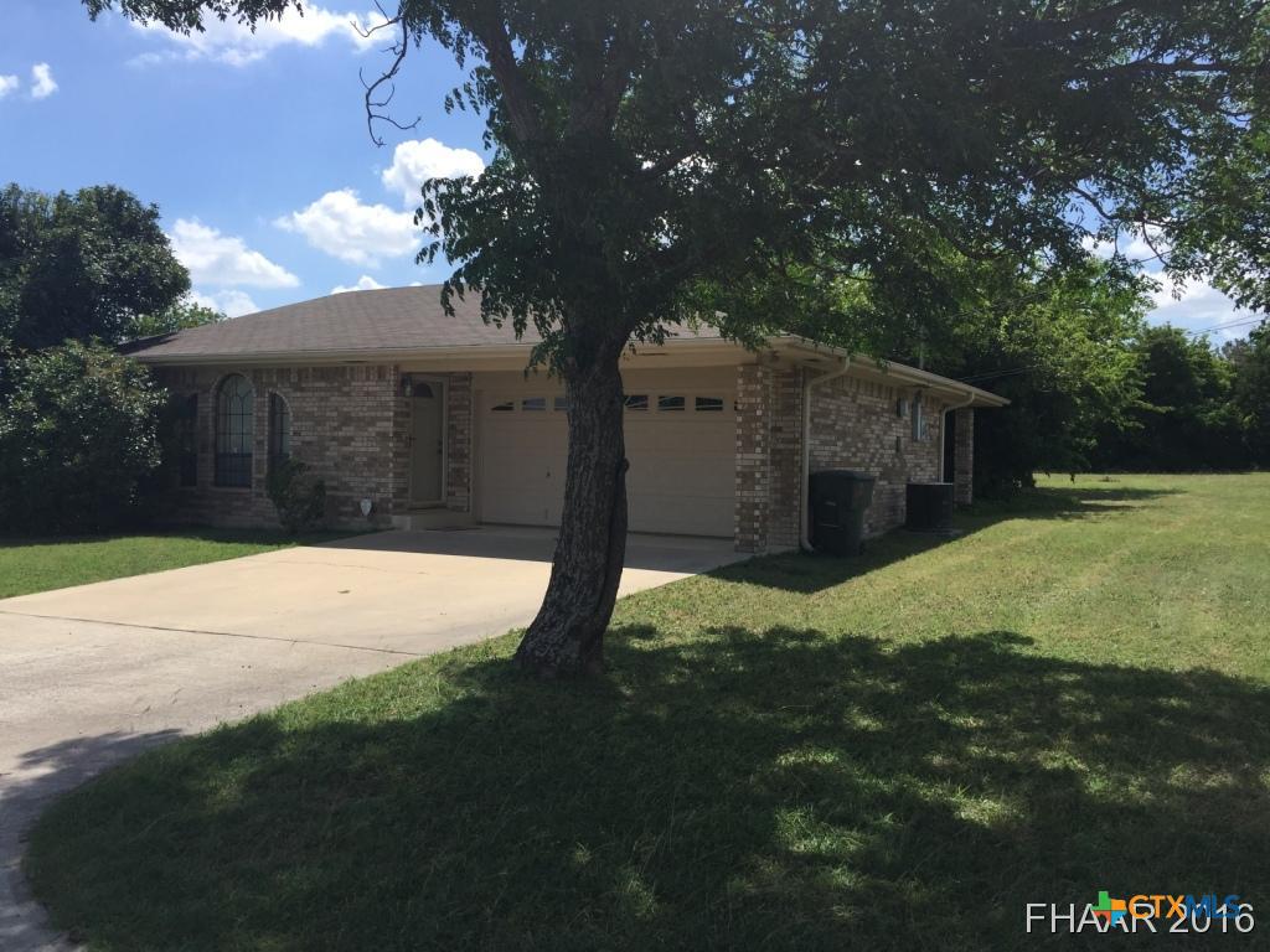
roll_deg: -2.0
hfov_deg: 61.7
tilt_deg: +0.0
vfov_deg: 48.2
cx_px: 635
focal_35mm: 29
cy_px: 476
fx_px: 1064
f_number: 2.2
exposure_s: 1/2083
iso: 32
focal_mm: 4.15
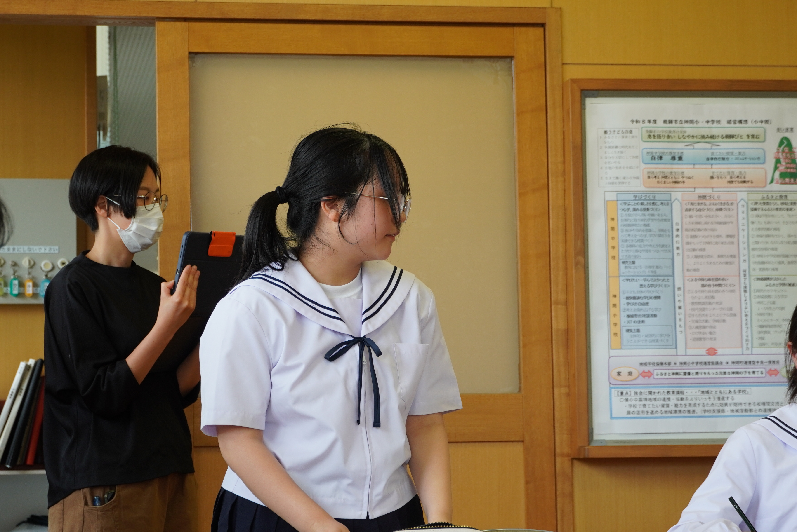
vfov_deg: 14.3
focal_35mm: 96
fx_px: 2118
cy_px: 289
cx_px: 370
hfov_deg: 21.3
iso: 320
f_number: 5
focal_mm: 53
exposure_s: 1/160
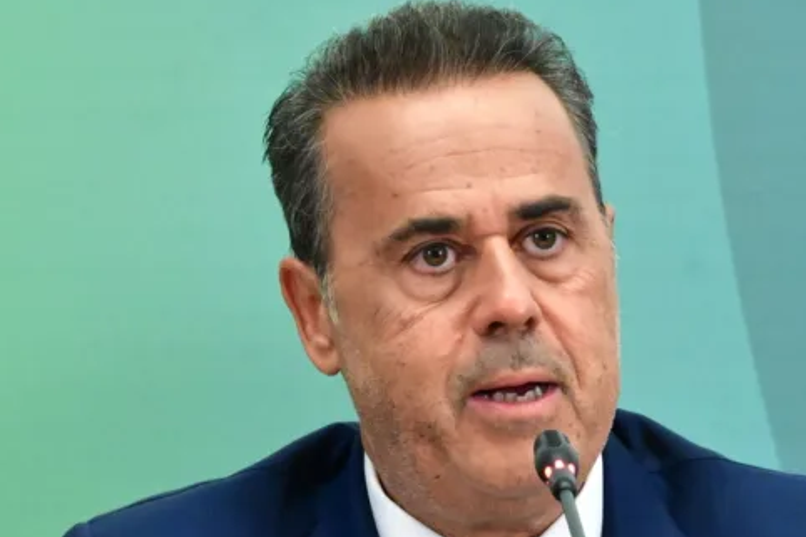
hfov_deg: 4.3
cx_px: 475
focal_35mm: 478
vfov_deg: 2.9
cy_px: 335
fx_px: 10698
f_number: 9
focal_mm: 200
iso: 8000
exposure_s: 1/80
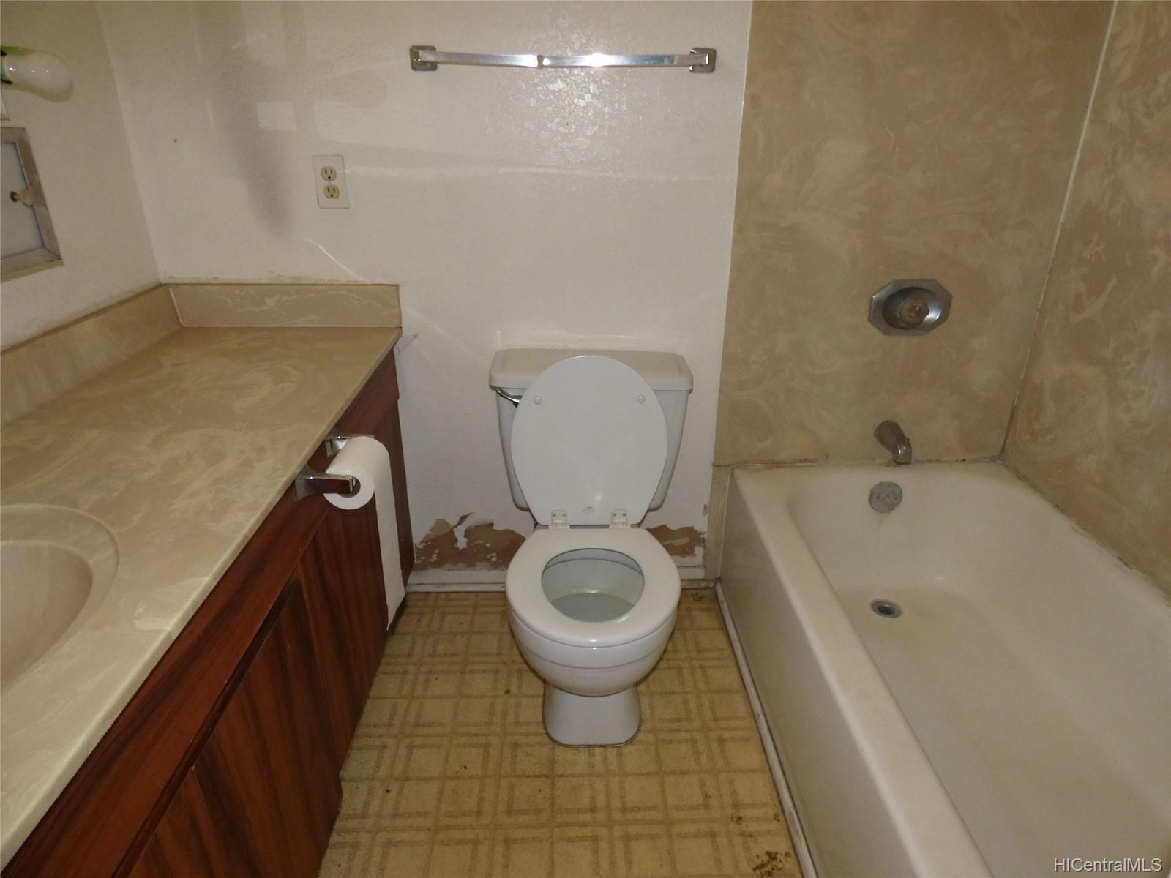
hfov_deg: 81.7
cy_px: 439
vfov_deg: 66.0
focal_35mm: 20
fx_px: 677
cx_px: 586
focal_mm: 3.58
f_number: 2.8
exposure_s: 1/60
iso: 320
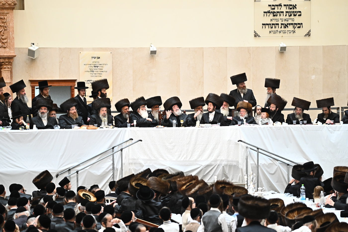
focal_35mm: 180
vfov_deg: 7.6
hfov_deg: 11.4
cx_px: 174
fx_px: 1740
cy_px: 116
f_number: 5
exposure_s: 1/200
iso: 4000
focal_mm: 180
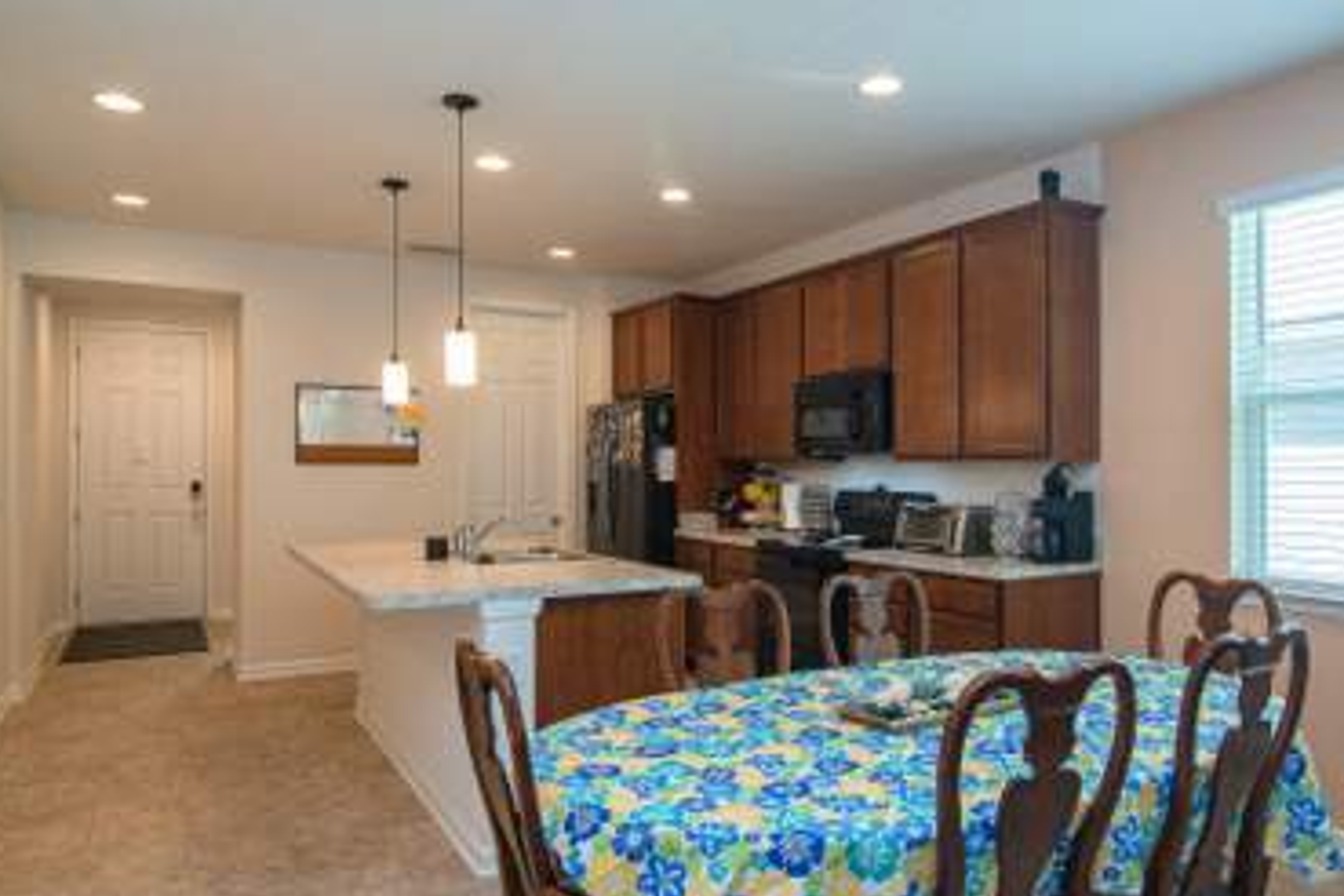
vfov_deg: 49.5
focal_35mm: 26
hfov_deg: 69.3
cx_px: 732
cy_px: 461
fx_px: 971
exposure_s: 1/15
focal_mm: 20
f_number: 8
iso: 250
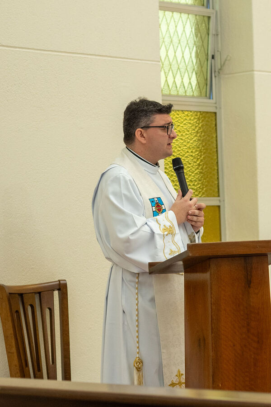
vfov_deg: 16.1
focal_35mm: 127
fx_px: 1434
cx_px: 136
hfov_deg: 10.8
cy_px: 204
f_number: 3.5
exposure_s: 1/160
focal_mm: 85
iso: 2000
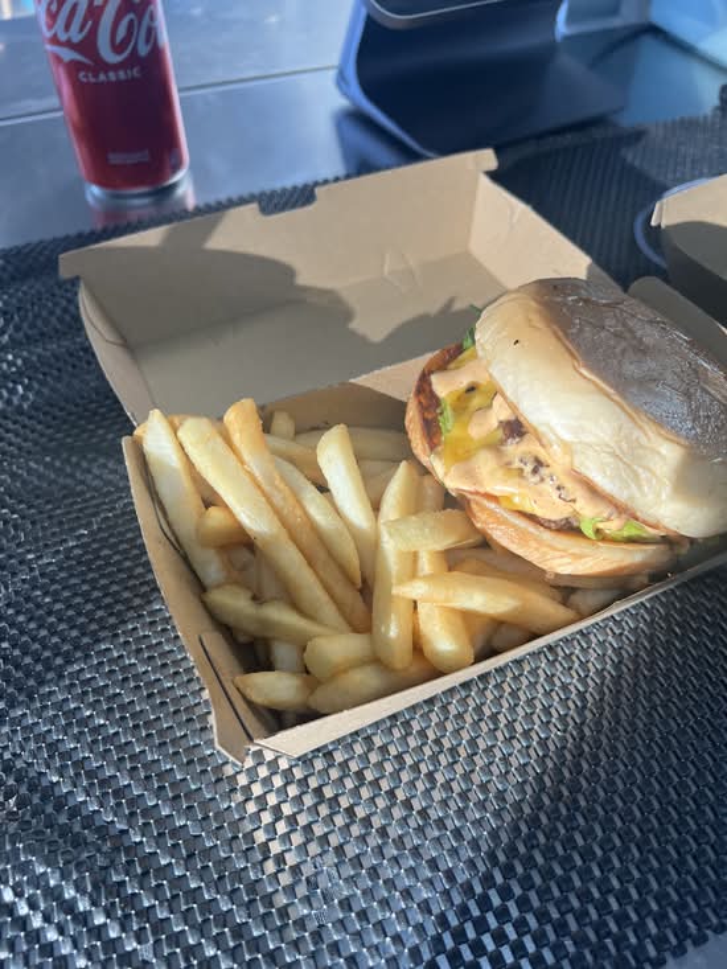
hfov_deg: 53.1
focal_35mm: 26
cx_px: 364
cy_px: 484
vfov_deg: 67.3
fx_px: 728
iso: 50
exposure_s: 1/340
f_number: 1.5
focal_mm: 5.7
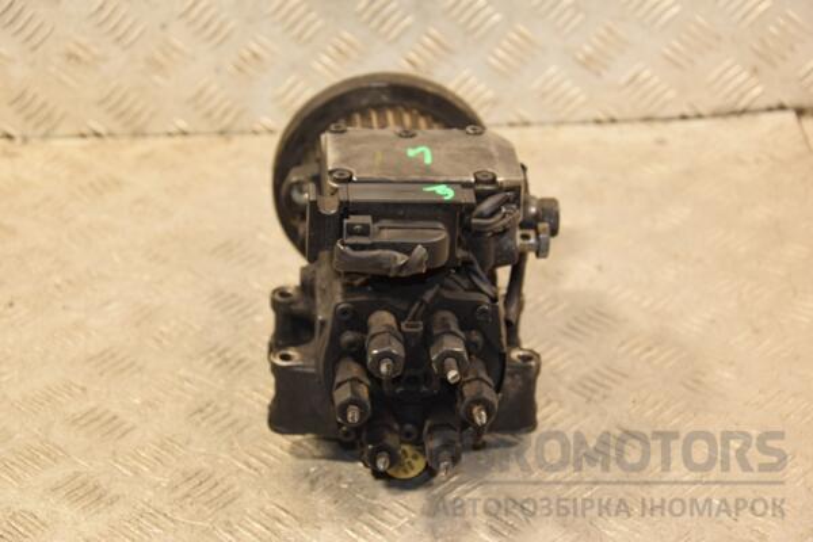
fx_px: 1965
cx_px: 406
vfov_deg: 15.7
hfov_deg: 23.4
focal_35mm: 87
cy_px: 271
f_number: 5
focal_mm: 58
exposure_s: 1/100
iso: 800
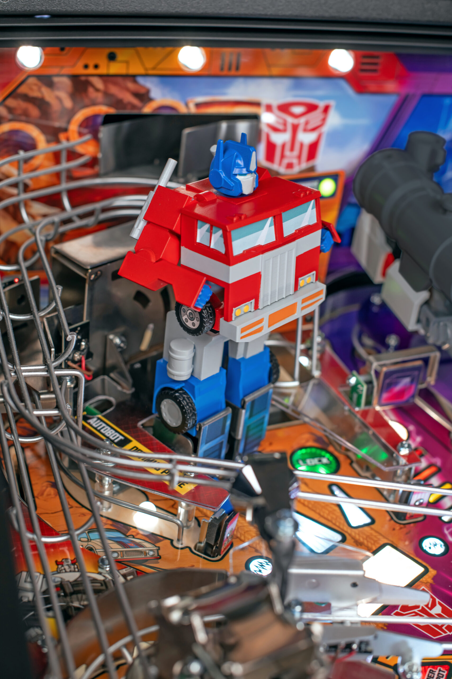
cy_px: 340
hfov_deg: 27.0
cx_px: 226
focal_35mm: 50
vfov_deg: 39.6
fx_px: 941
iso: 320
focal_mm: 50
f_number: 5
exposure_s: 1/80
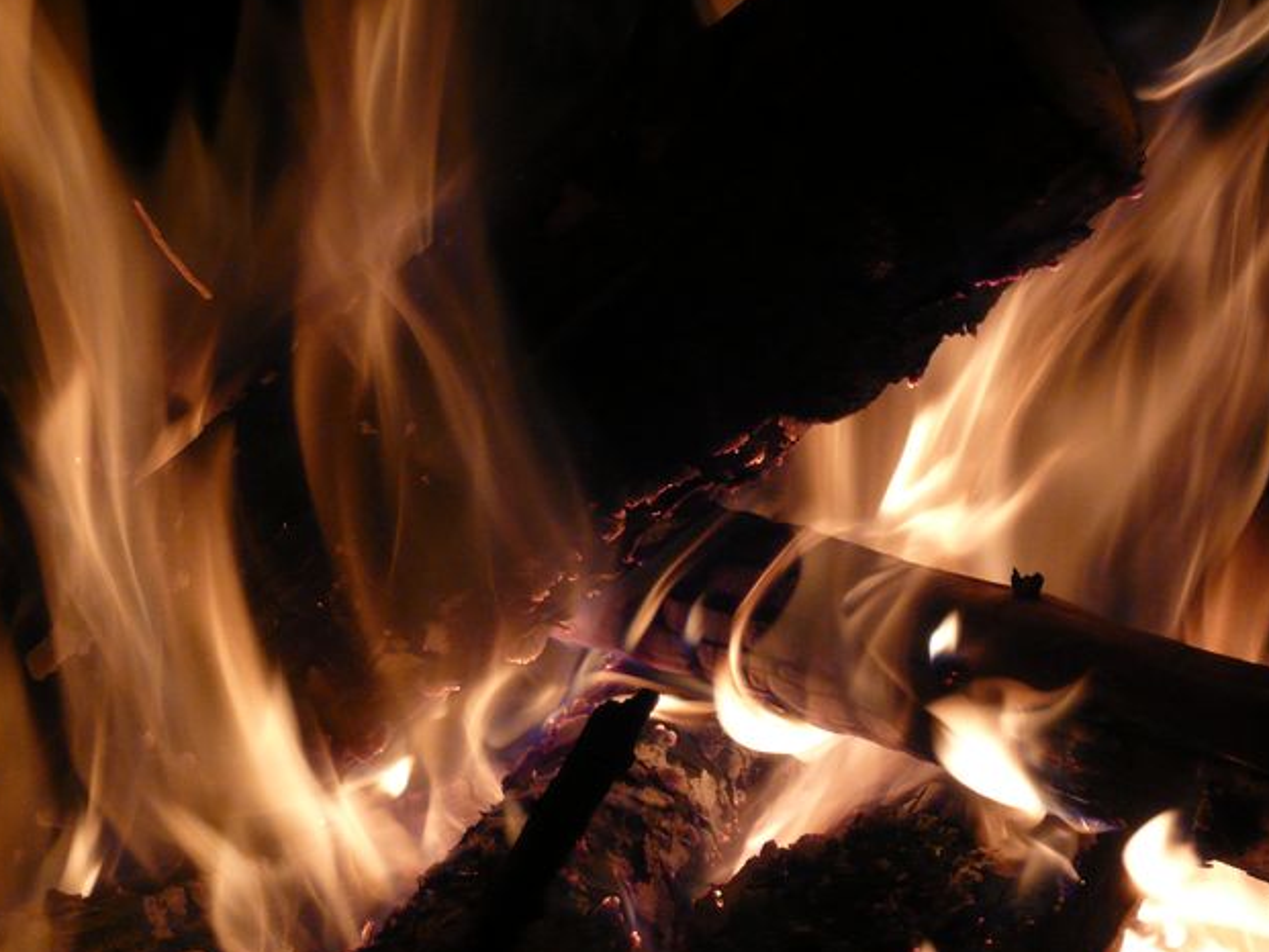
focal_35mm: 115
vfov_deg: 12.9
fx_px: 4217
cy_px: 438
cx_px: 687
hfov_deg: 17.1
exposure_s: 1/15
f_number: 5.6
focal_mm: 16.8
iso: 200
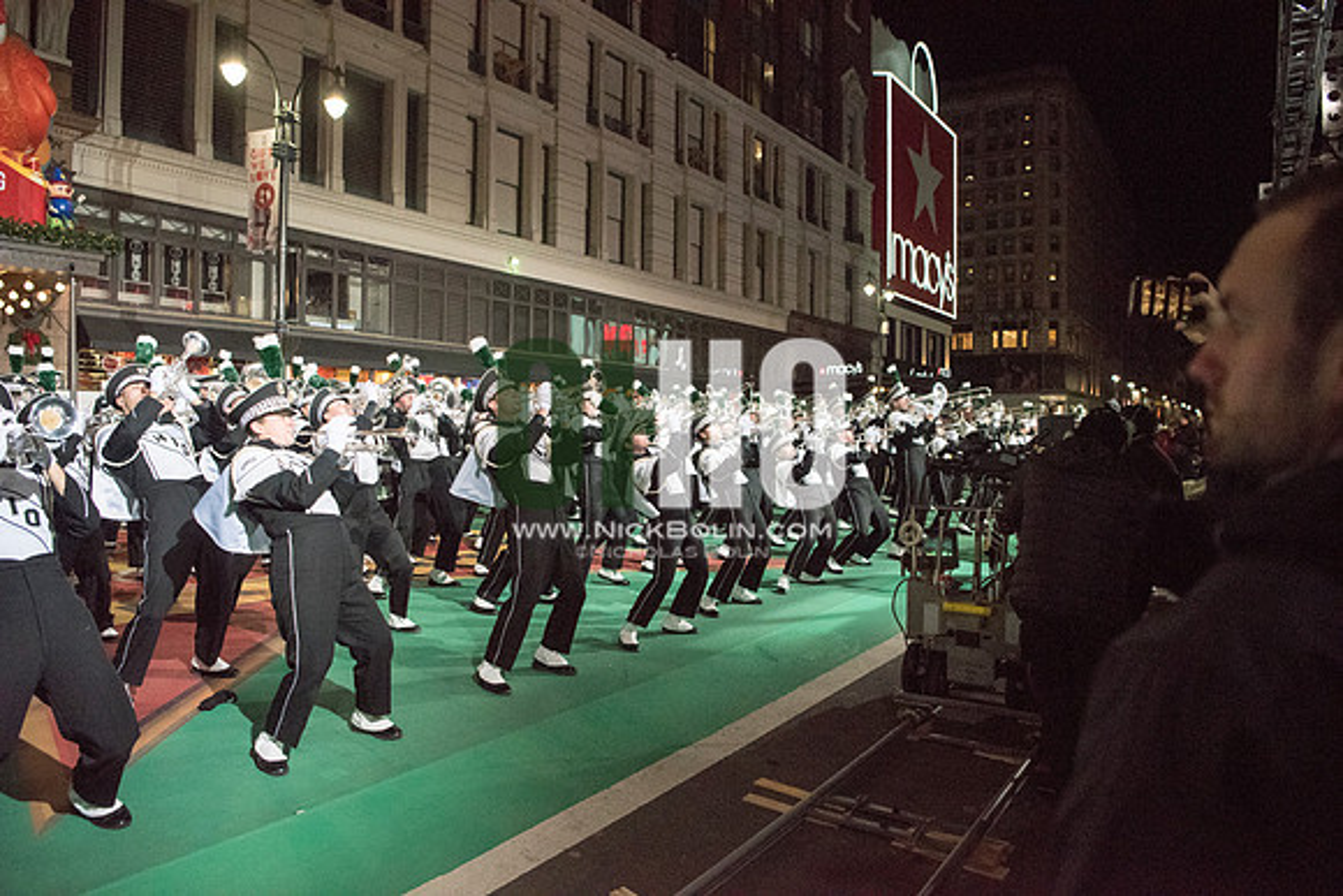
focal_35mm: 24
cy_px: 448
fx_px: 896
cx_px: 672
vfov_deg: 53.2
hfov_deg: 73.7
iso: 8000
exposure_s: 1/3200
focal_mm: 24
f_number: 2.8
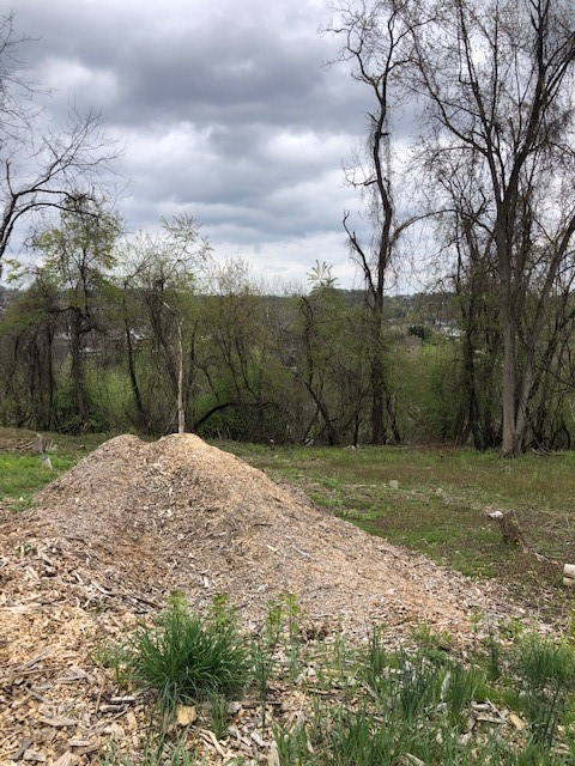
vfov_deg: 63.4
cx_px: 288
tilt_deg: -5.2
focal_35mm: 28
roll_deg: -1.5
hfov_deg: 49.7
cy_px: 383
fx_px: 620
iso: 20
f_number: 1.8
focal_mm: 4
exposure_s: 1/1499
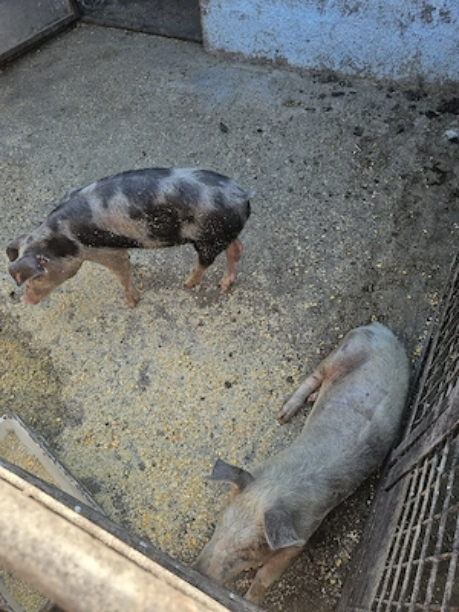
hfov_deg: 58.9
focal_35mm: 23
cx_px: 230
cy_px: 306
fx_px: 407
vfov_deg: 73.9
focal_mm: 5.4
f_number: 1.8
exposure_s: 1/256
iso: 25
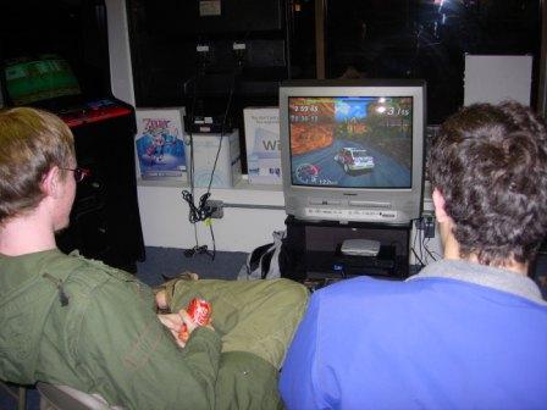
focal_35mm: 38
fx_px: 600
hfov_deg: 49.0
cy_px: 205
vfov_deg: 37.7
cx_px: 274
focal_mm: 7.8
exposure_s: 1/64
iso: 79
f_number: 2.8
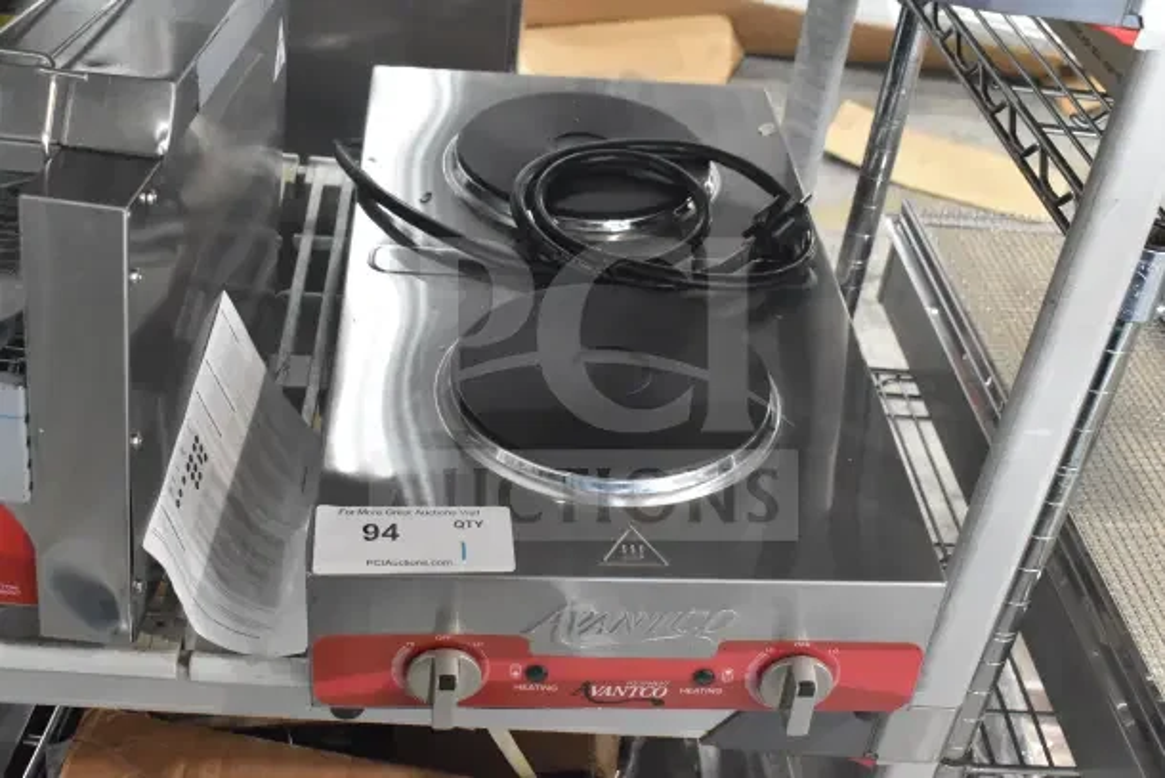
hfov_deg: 43.6
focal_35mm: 45
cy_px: 389
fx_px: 1457
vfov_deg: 29.9
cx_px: 582
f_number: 6.3
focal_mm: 30
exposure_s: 1/160
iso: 6400
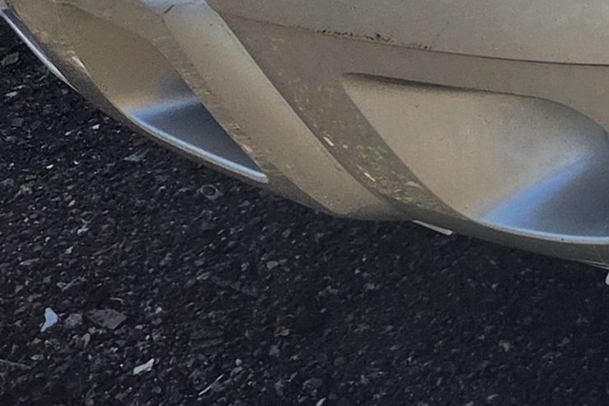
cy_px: -388
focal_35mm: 129
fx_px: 2183
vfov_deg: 9.9
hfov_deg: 13.3
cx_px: 1288
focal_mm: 5.4
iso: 80
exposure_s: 1/3913
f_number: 1.8
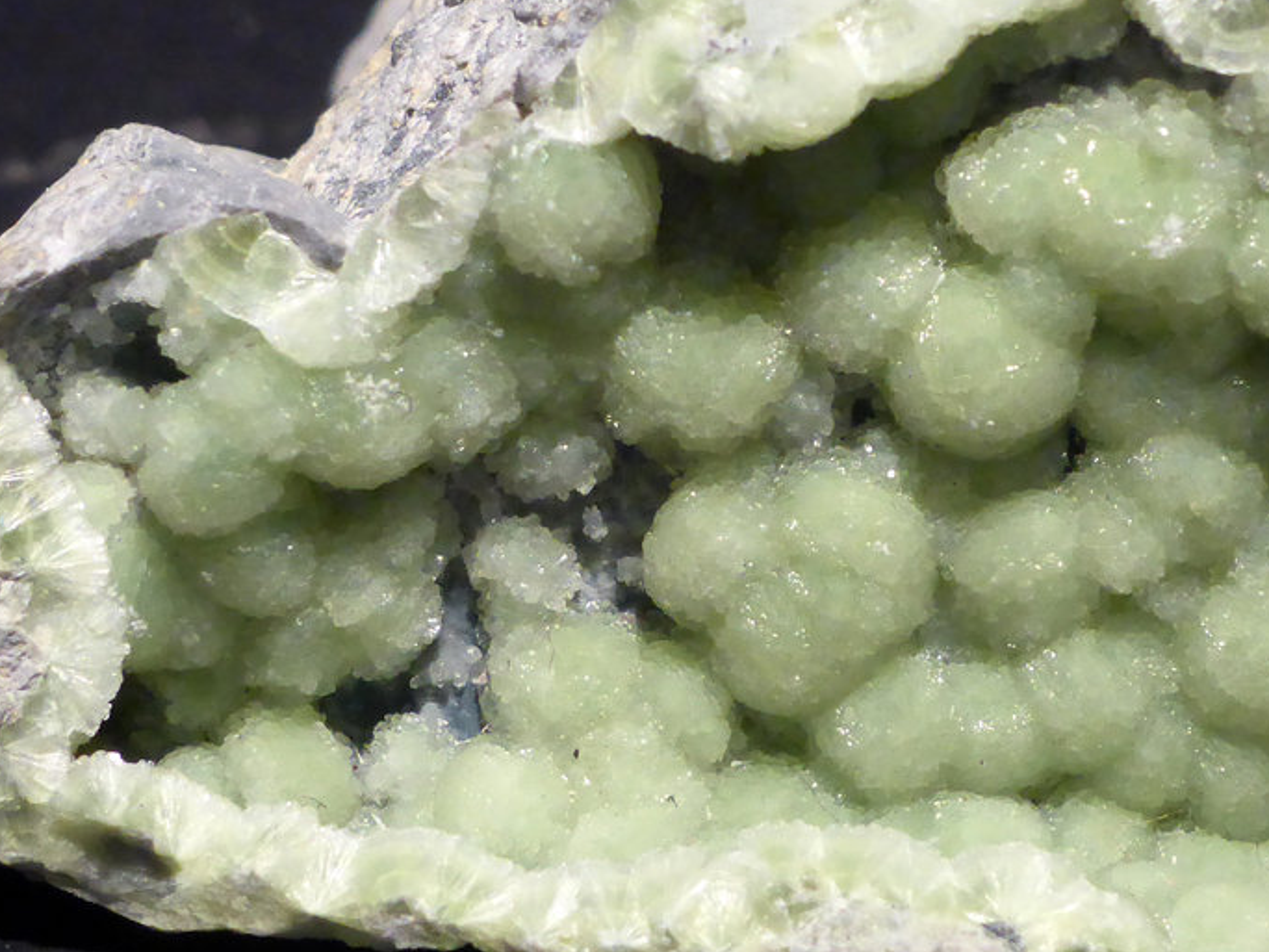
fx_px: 5572
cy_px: 289
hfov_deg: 13.0
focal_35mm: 152
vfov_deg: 9.8
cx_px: 865
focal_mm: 11
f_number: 4.8
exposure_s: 1/15
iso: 400
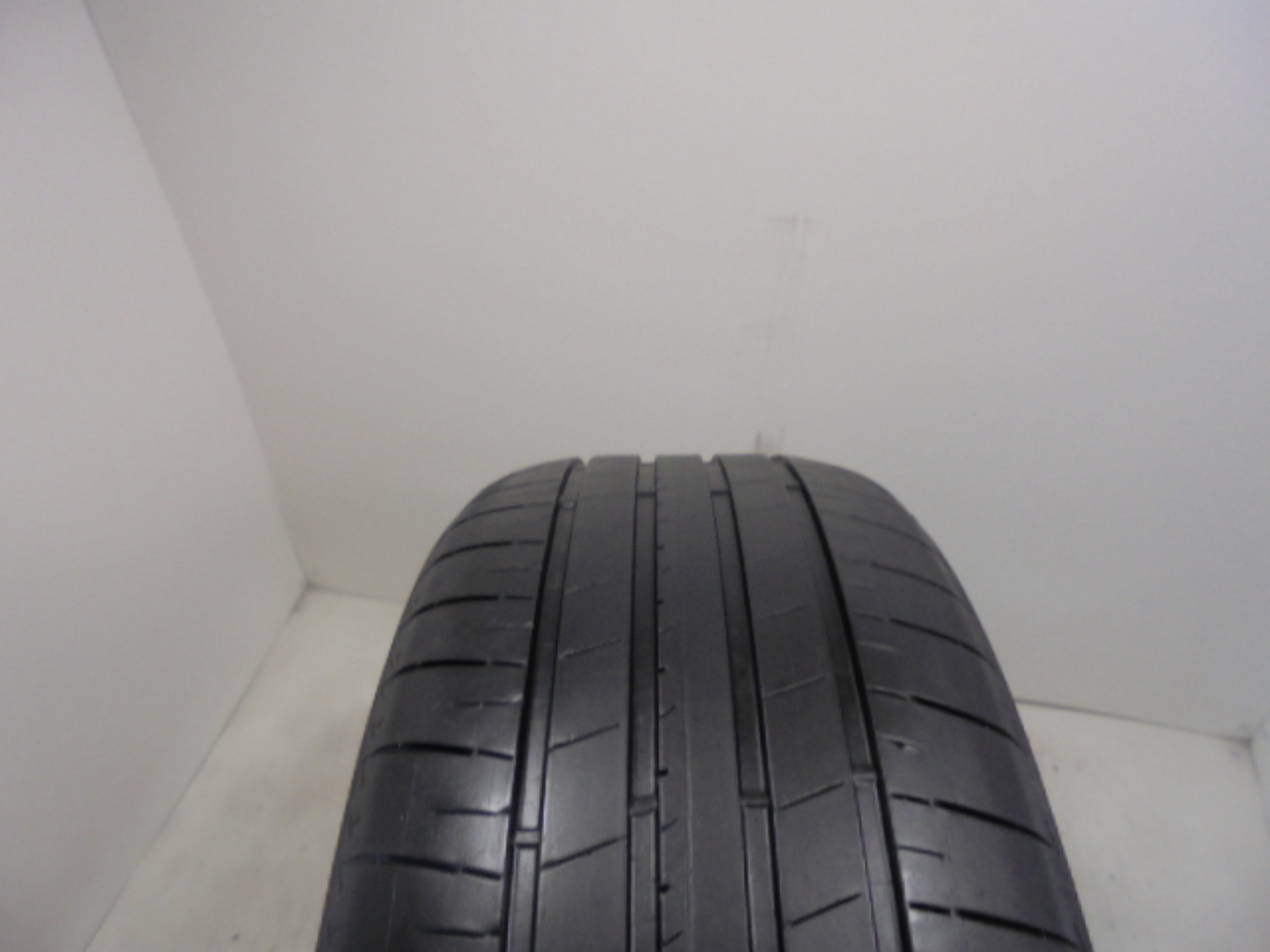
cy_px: 476
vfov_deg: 53.1
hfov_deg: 67.3
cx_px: 635
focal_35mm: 26
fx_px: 954
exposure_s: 1/30
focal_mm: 4.6
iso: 100
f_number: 3.5
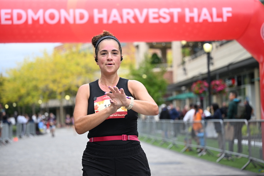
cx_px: 132
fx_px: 513
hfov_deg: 28.8
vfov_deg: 19.5
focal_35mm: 70
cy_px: 88
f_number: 2.8
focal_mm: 70
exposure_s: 1/2000
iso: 640
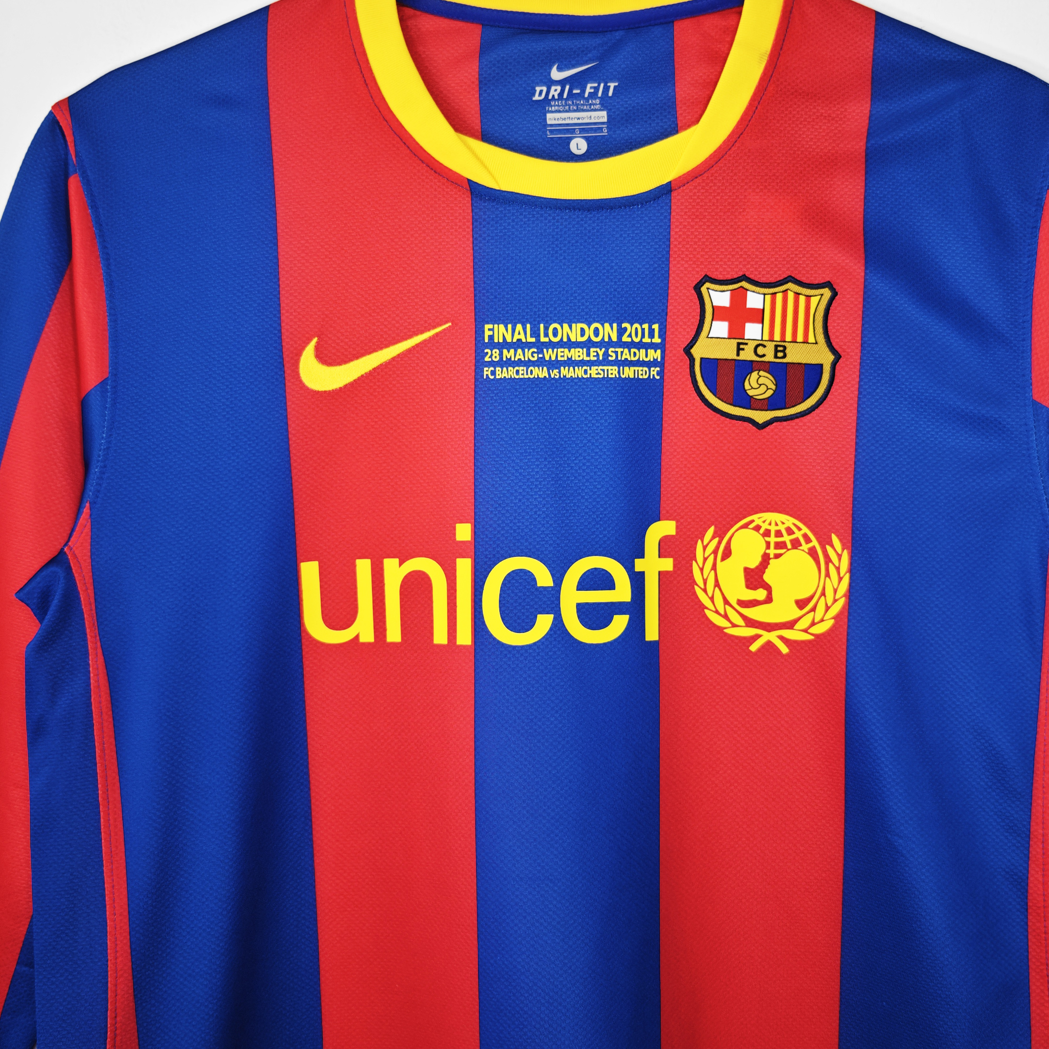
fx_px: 1303
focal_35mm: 38
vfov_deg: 43.6
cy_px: 422
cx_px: 571
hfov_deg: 43.8
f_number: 1.75
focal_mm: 8.67
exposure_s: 1/120
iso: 133
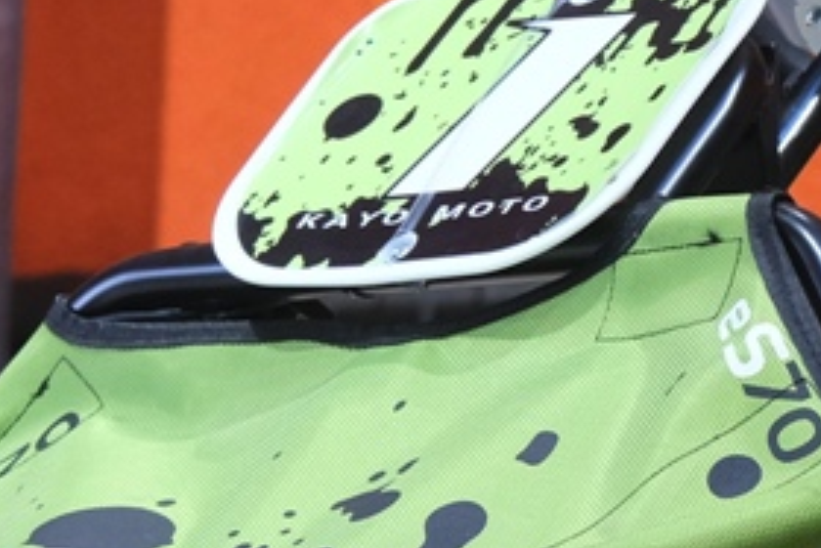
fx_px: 7689
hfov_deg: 6.1
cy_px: 262
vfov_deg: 4.1
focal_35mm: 337
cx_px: 1126
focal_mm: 39.3
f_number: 4
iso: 1250
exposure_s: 1/100
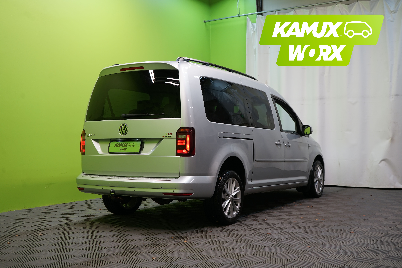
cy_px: 134
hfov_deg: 45.4
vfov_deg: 31.2
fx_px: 480
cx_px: 201
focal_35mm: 43
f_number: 5.6
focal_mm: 43
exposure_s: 1/50
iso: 400
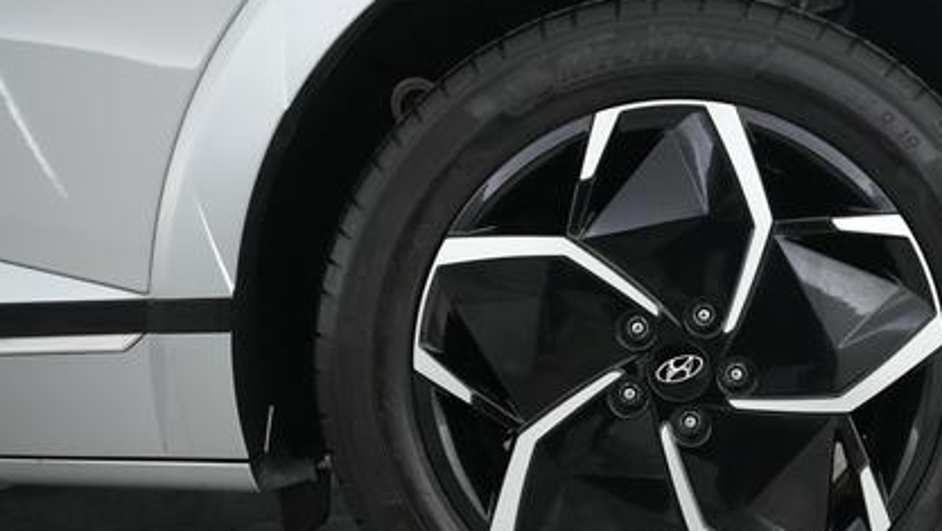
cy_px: 341
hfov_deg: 44.3
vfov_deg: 26.5
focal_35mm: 45
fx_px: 1125
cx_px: 682
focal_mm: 28
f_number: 2.8
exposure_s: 1/160
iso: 4000
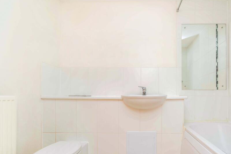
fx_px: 115
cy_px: 97
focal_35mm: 18
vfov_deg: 66.3
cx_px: 143
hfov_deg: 88.4
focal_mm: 14
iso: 320
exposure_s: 1/160
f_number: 8
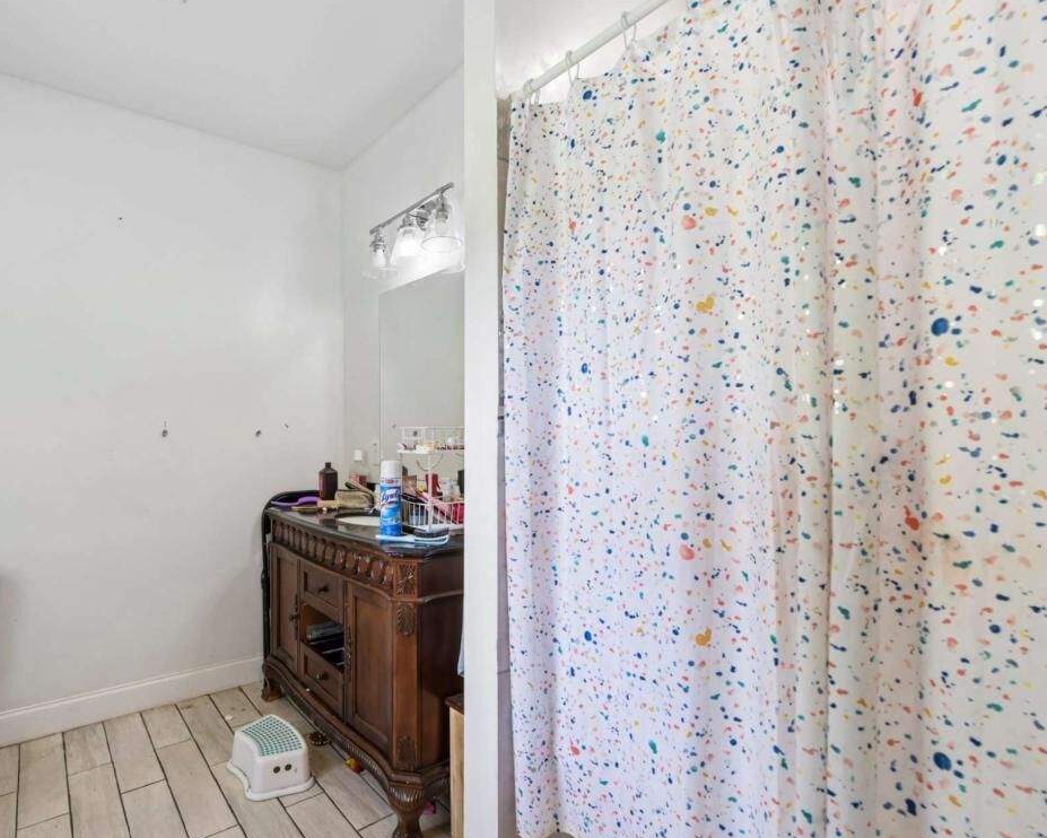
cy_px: 444
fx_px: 527
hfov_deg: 87.7
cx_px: 387
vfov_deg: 76.9
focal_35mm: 17
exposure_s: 1/25
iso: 400
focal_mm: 14
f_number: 8
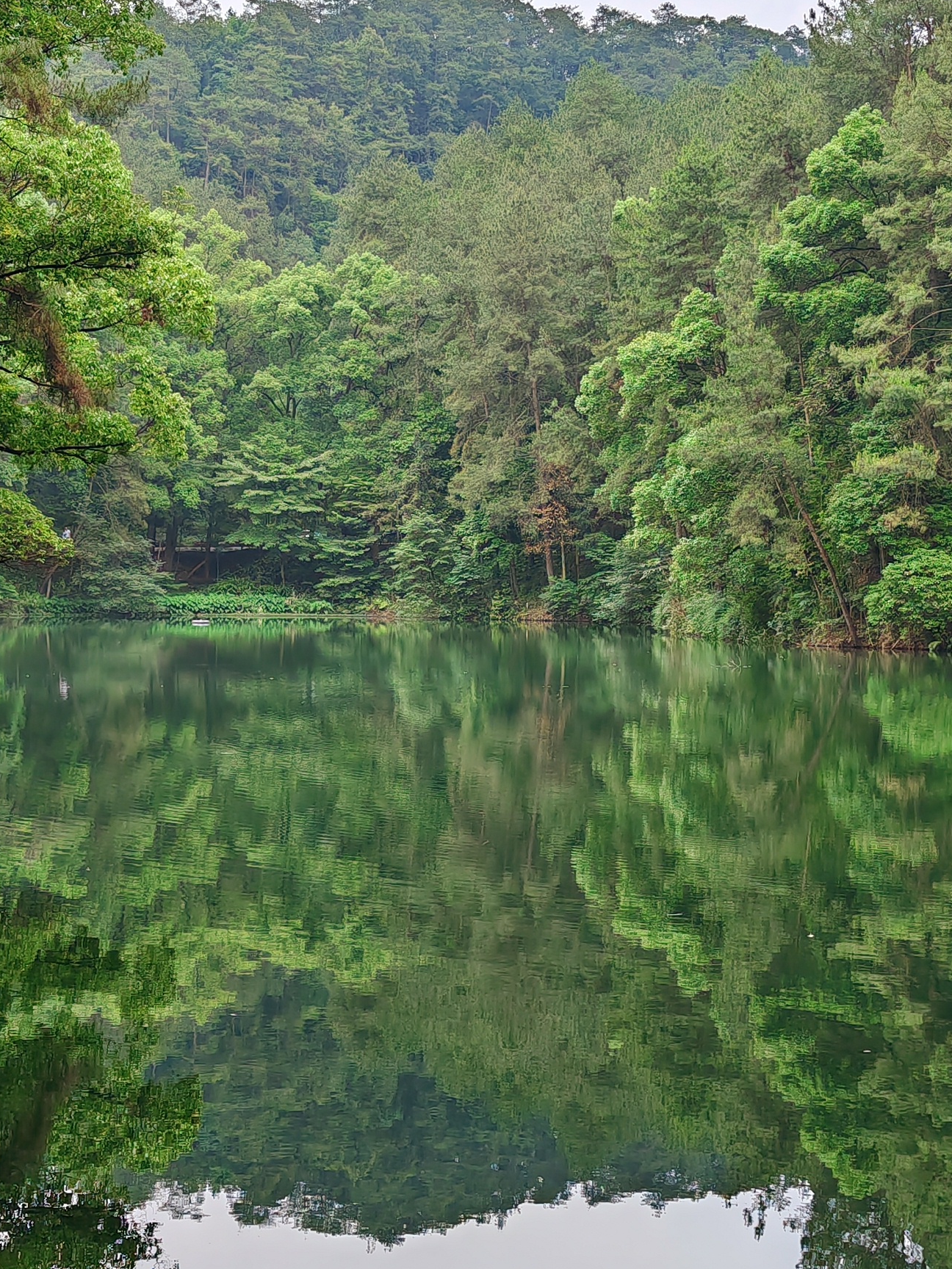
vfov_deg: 30.7
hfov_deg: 23.3
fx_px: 2310
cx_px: 480
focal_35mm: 63
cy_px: 559
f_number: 1.6
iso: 50
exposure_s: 1/580
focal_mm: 7.62
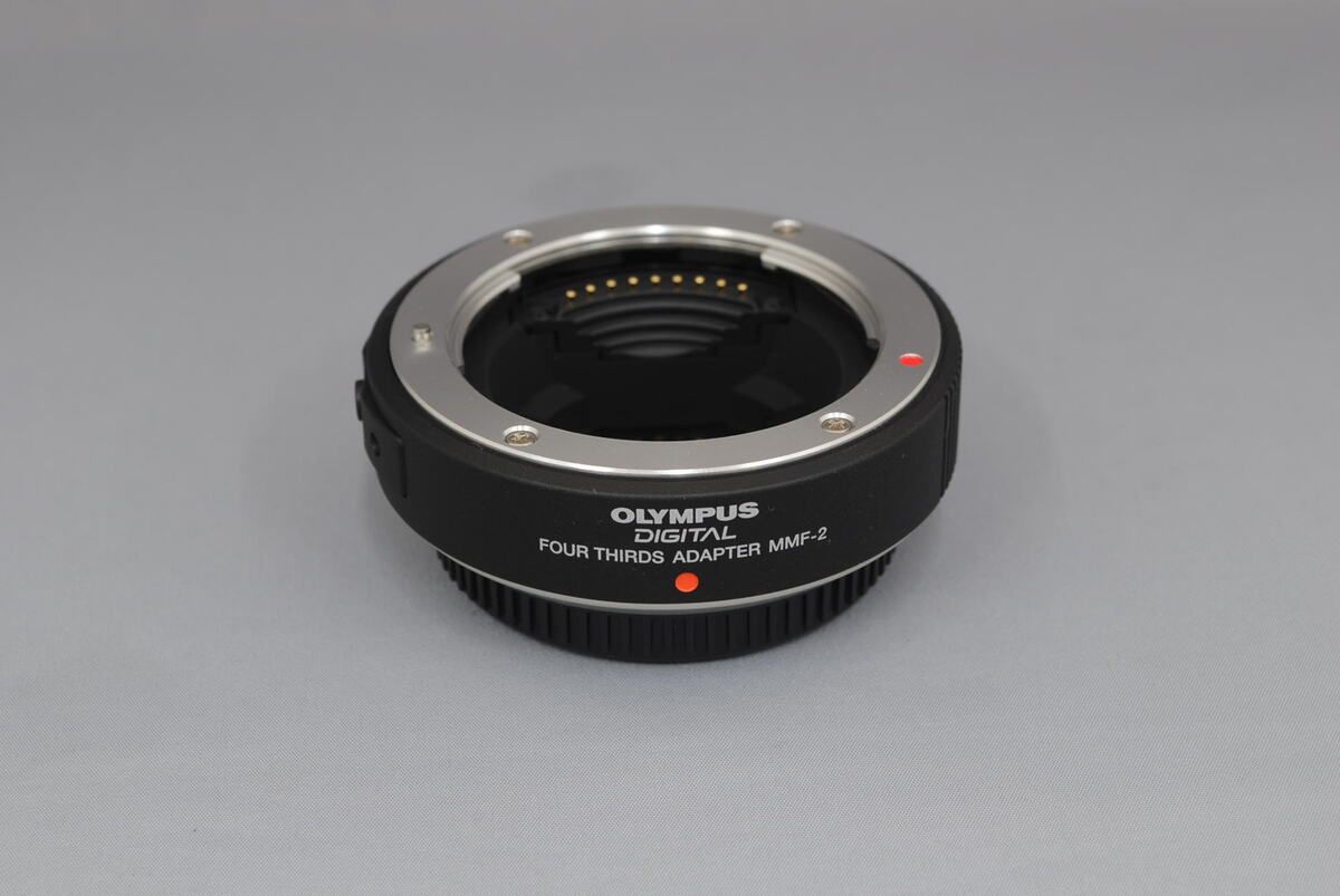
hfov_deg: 24.6
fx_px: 3074
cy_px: 448
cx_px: 670
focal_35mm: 82
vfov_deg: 16.6
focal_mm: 55
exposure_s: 1/4
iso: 100
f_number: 10
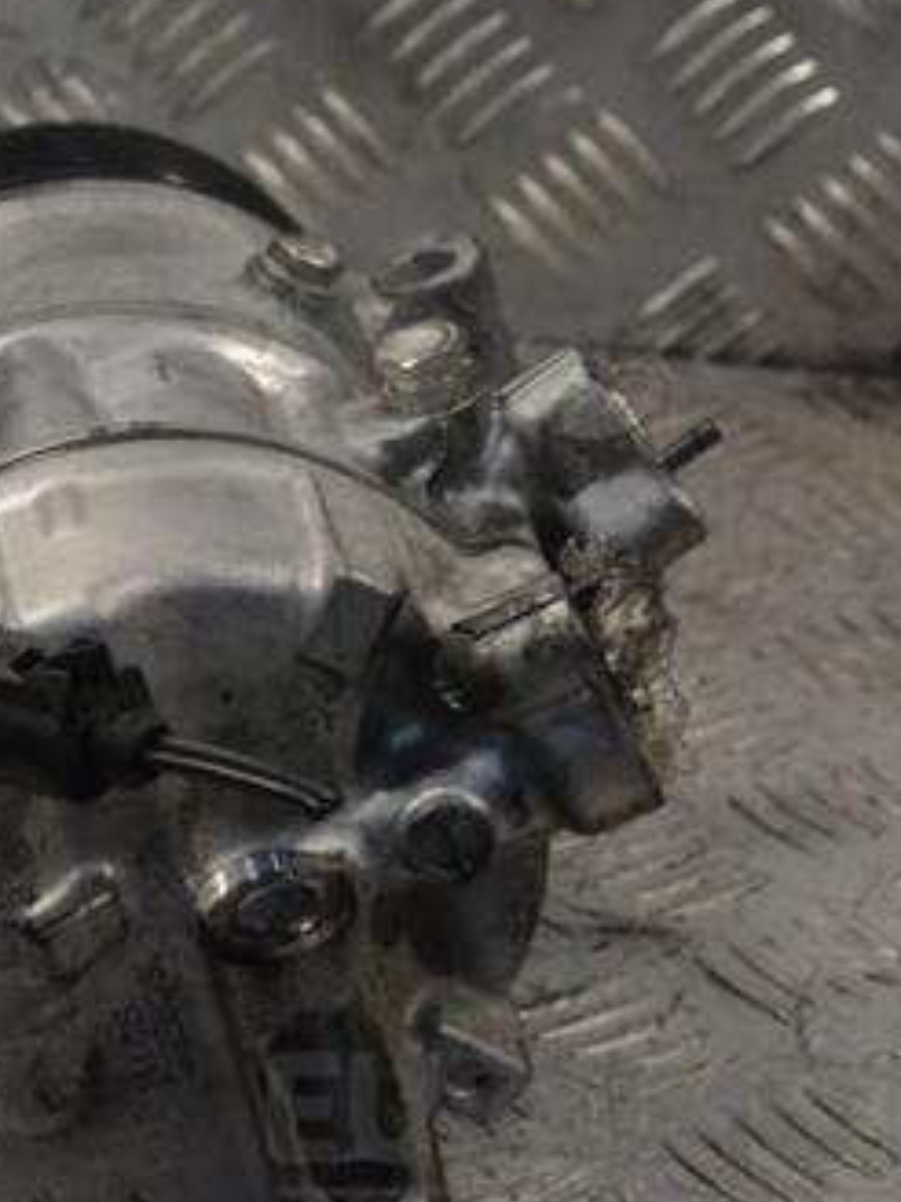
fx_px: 4755
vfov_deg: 14.4
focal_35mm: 137
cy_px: 619
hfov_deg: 10.8
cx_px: 198
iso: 3200
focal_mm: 52
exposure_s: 1/320
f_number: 9
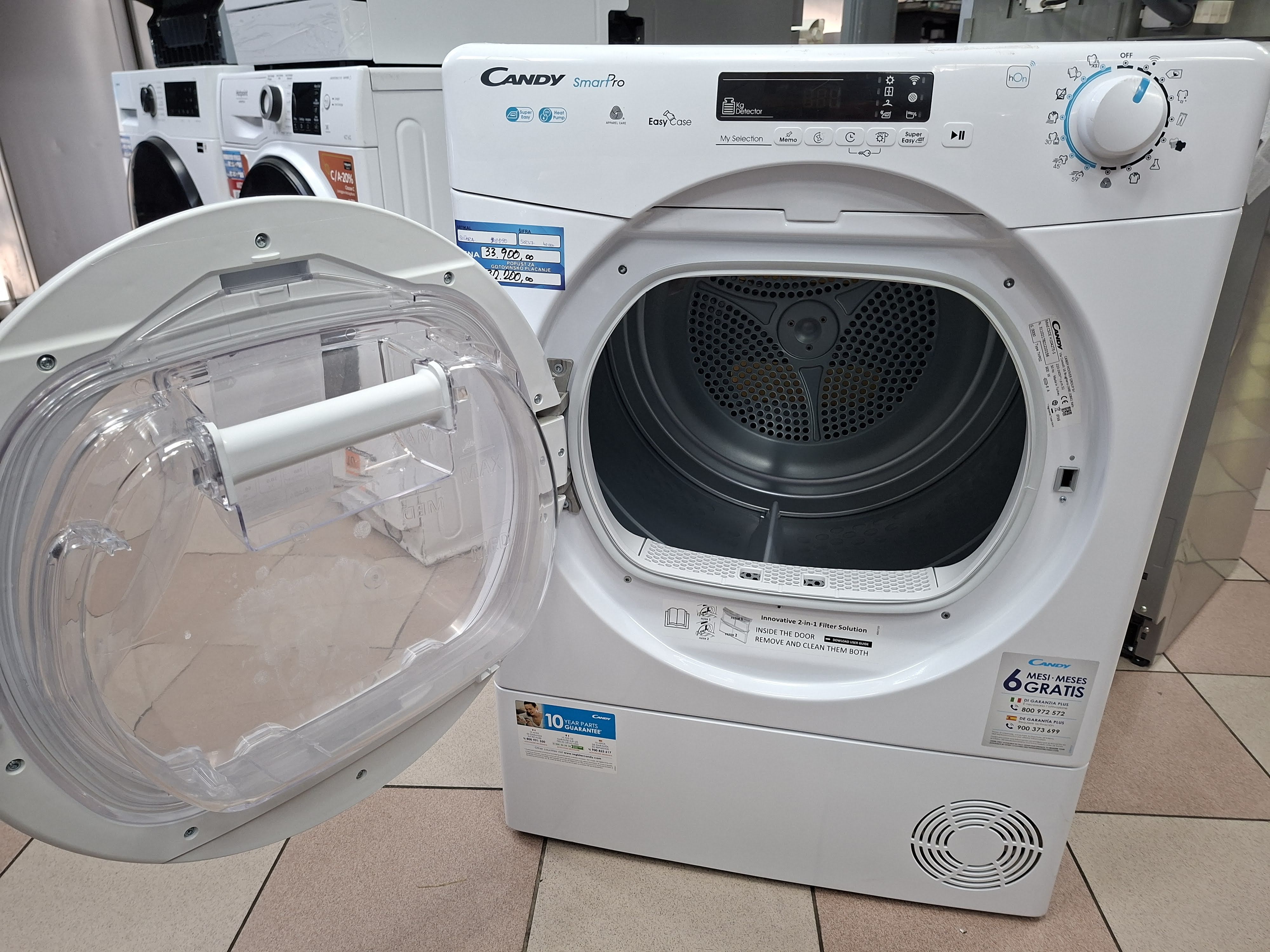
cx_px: 635
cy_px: 476
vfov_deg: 58.9
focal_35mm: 23
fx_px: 844
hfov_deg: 73.9
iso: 200
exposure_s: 1/50
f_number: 1.8
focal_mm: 5.54
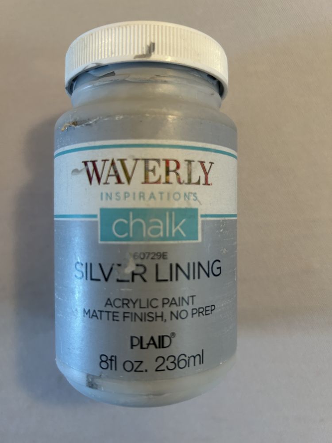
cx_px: 166
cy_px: 222
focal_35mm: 26
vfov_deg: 67.3
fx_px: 332
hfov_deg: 53.1
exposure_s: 1/60
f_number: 1.5
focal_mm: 5.7
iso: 200
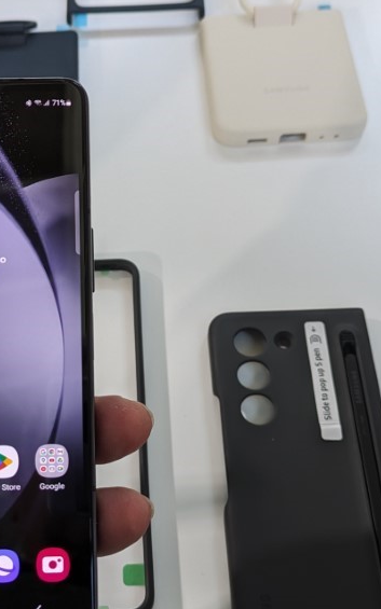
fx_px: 798
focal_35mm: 48
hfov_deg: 26.6
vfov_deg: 41.7
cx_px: 107
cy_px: 351
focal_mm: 5.43
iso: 56
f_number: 1.89
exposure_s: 1/100
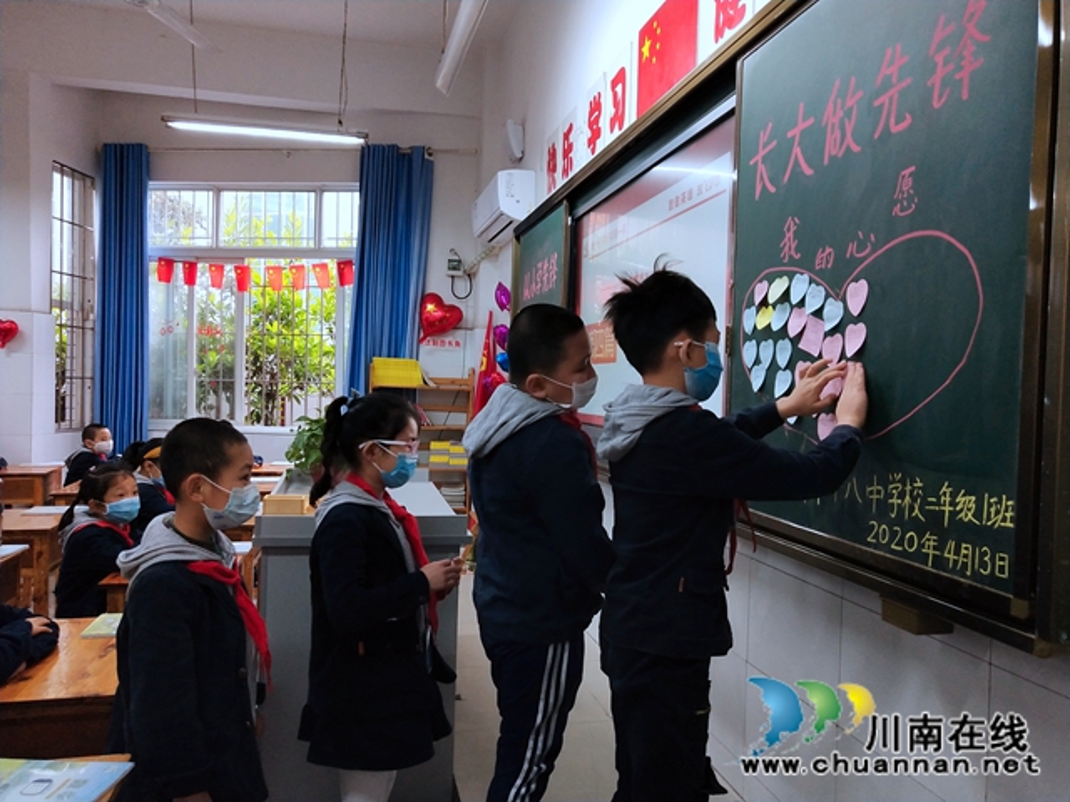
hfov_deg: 60.0
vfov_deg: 46.8
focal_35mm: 30
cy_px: 401
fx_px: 927
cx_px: 535
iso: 429
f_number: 1.8
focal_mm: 3.95
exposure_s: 1/50
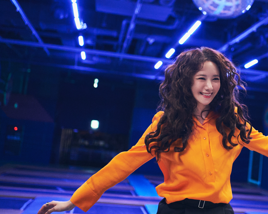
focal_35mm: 59
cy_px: 80
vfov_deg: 25.7
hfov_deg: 31.5
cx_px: 192
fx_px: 468
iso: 8000
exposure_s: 1/800
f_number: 2
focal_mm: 35
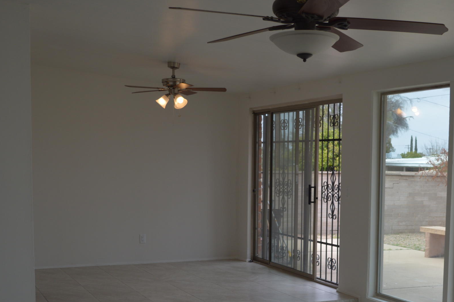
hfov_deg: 38.5
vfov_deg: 26.0
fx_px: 643
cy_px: 238
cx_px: 303
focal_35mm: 51
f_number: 3.5
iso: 100
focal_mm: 18
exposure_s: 1/400
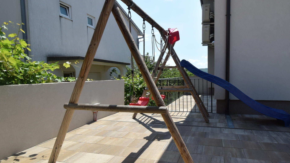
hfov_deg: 85.4
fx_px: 154
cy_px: 81
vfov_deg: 55.9
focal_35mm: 20
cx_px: 176
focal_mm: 10
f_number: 10
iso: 200
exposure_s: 1/400
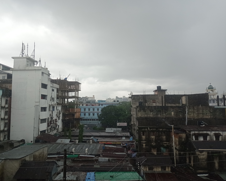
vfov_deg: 48.5
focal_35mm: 30
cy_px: 90
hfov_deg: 58.7
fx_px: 201
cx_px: 102
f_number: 1.79
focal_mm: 4.74
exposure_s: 1/1065
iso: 101
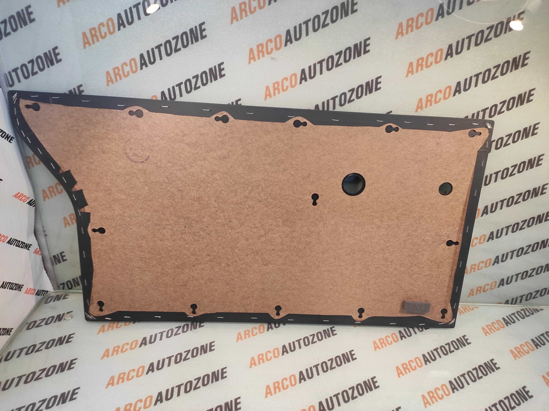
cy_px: 206
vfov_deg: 74.7
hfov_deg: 91.1
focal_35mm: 17
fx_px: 269
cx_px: 274
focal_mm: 4.74
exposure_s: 1/33
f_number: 1.79
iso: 211
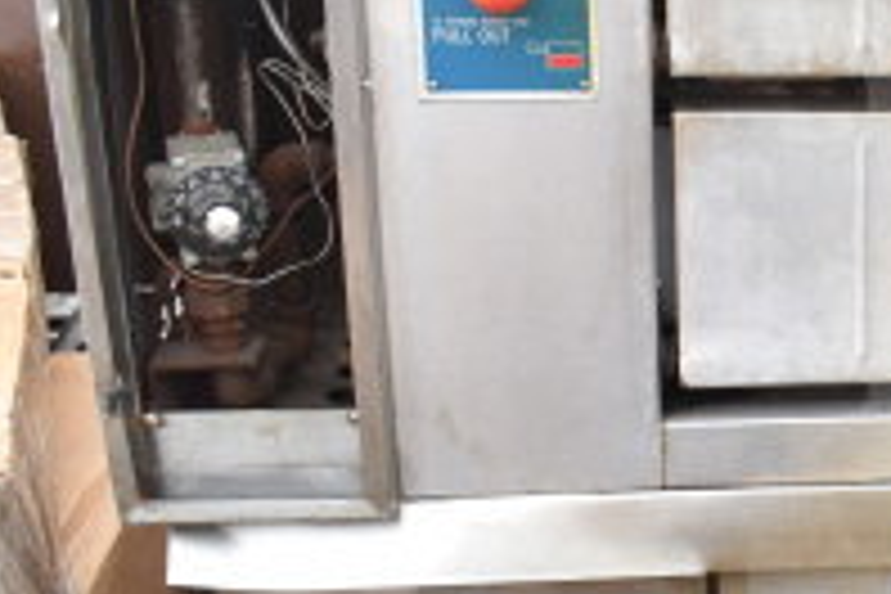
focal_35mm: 83
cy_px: 398
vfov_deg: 16.4
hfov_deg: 21.4
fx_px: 2054
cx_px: 1251
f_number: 5
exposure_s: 1/100
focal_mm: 18
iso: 200
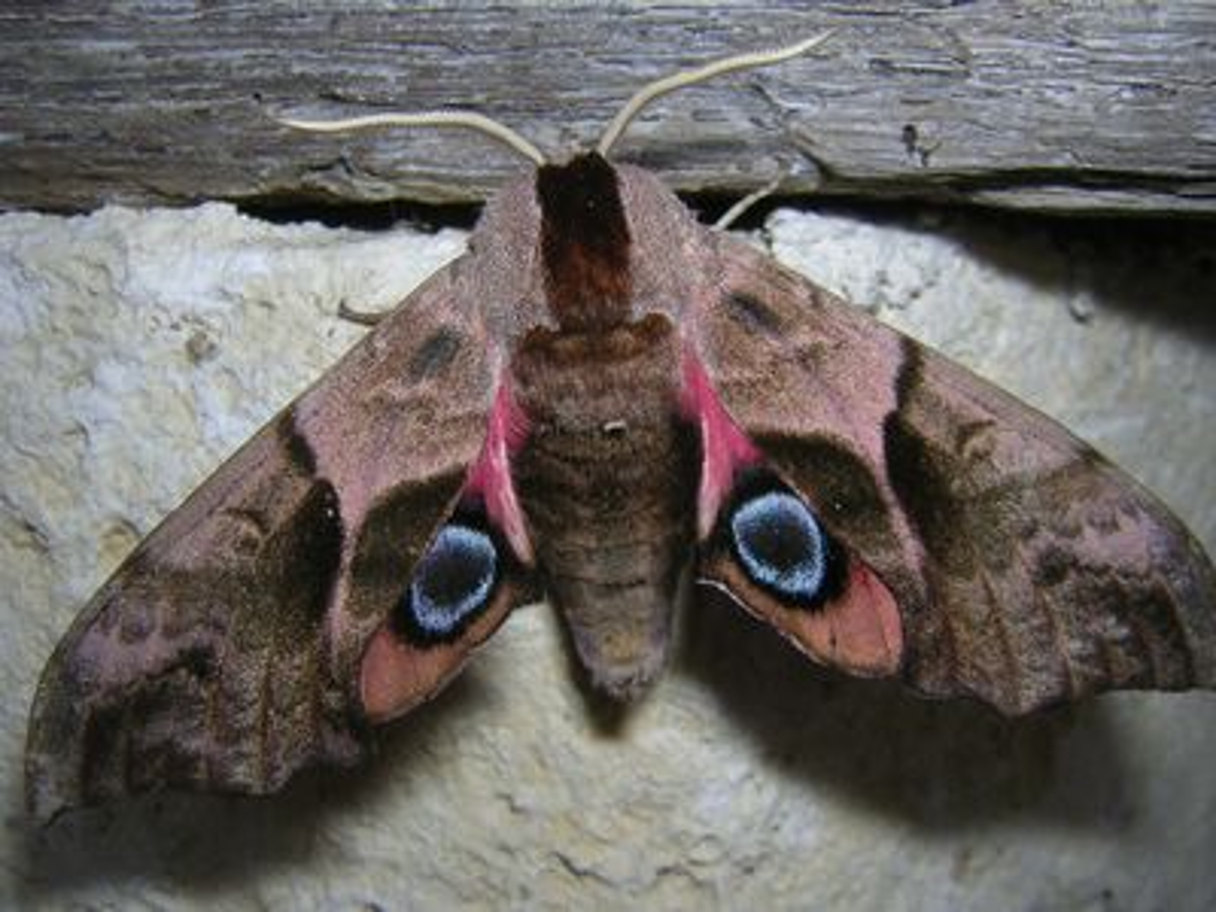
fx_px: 1265
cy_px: 456
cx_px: 608
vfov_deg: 39.7
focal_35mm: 36
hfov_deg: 51.4
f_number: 5.2
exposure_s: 1/60.1
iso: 100
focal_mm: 4.7
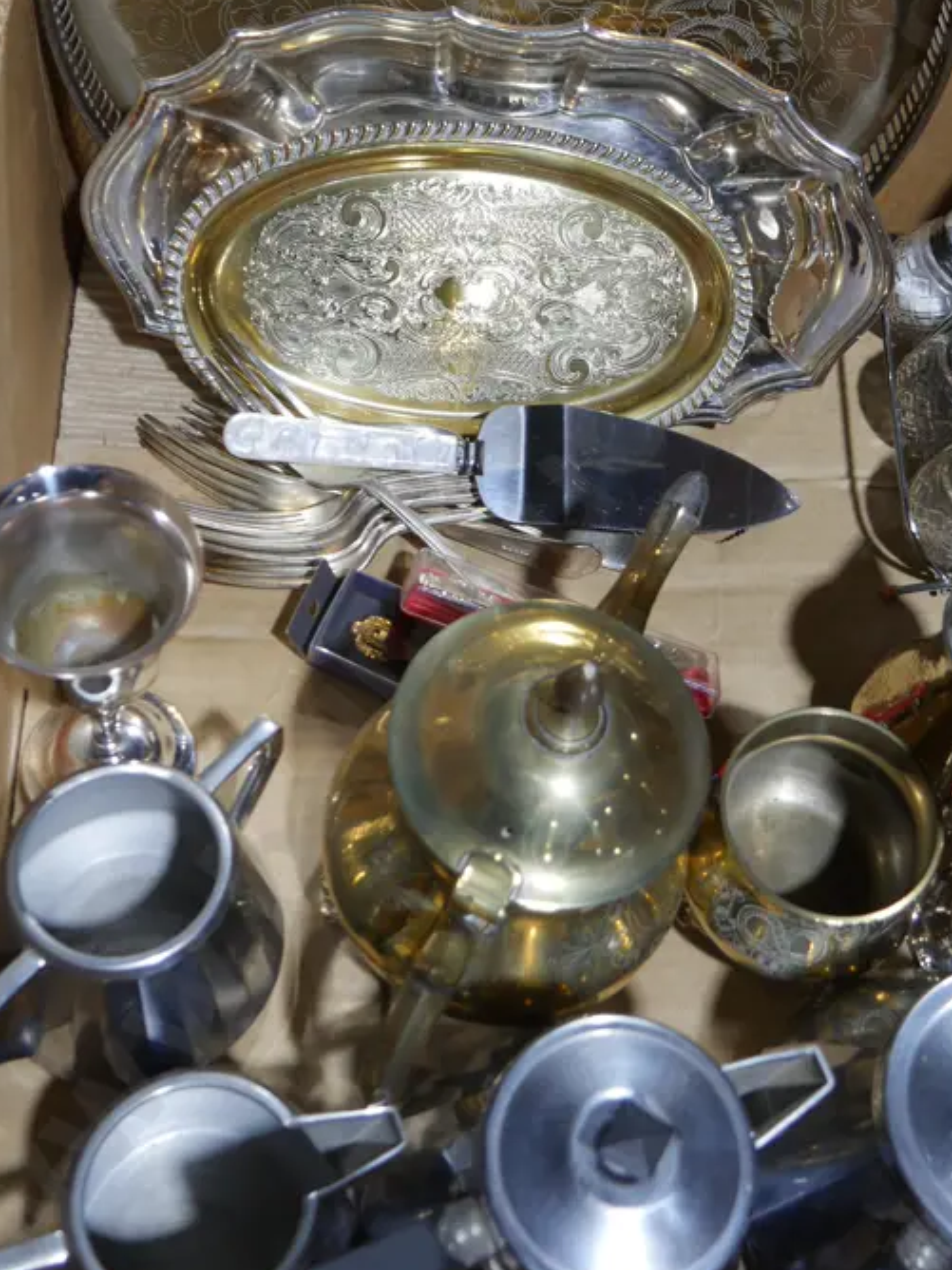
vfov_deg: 41.0
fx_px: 1687
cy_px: 492
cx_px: 570
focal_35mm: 46
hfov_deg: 31.4
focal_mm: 15
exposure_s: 1/60
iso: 200
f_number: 3.6
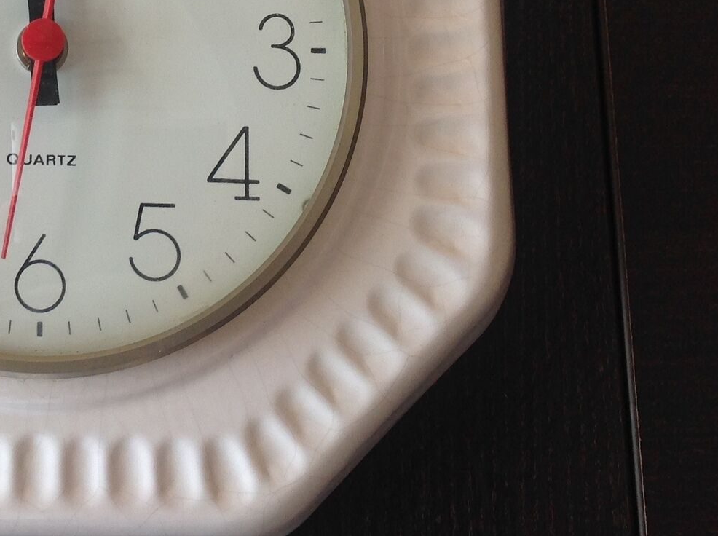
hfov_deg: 26.0
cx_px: 1
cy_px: 27
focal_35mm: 71
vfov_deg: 20.1
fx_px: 1470
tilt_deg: -80.0
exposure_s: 1/120
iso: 50
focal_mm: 4.28
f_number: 2.4
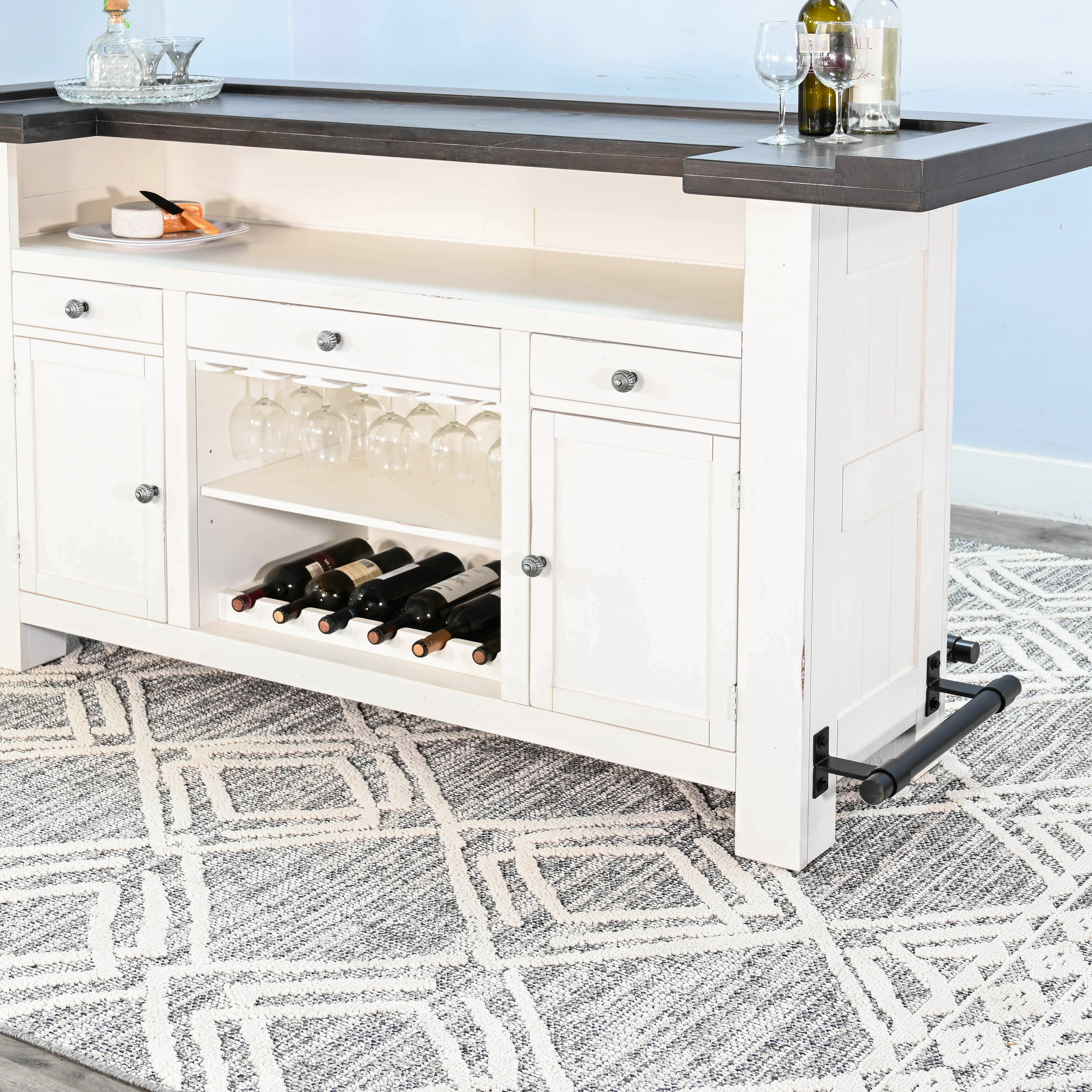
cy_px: 450
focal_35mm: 50
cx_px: 403
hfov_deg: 33.8
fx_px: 1785
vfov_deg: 33.9
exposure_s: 1
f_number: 4.5
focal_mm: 33
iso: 64
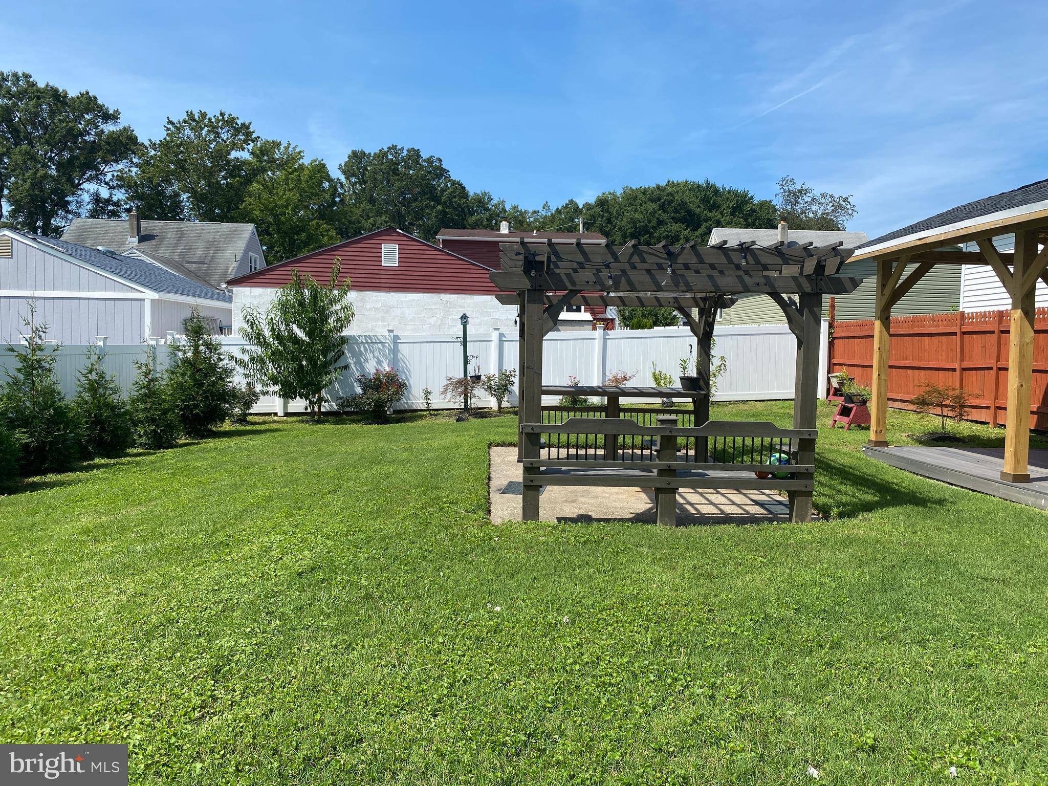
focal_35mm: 26
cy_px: 393
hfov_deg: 67.3
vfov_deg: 53.1
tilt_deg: -3.5
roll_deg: -1.9
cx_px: 524
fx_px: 787
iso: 32
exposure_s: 1/2463
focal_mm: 4.25
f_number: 1.8
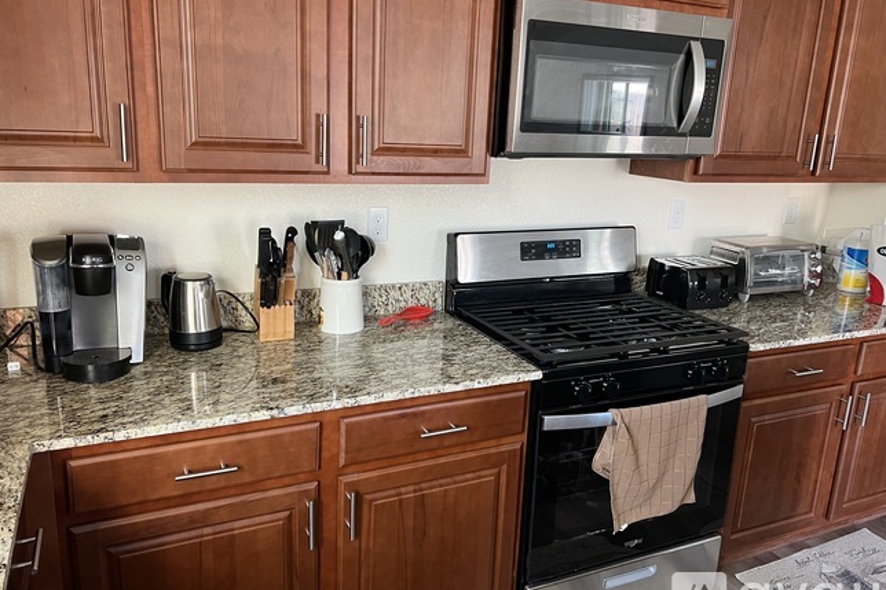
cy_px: 283
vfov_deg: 46.4
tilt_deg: -13.6
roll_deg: -2.2
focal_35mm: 28
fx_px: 689
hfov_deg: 65.5
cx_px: 435
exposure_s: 1/63
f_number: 1.5
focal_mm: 5.7
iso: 125
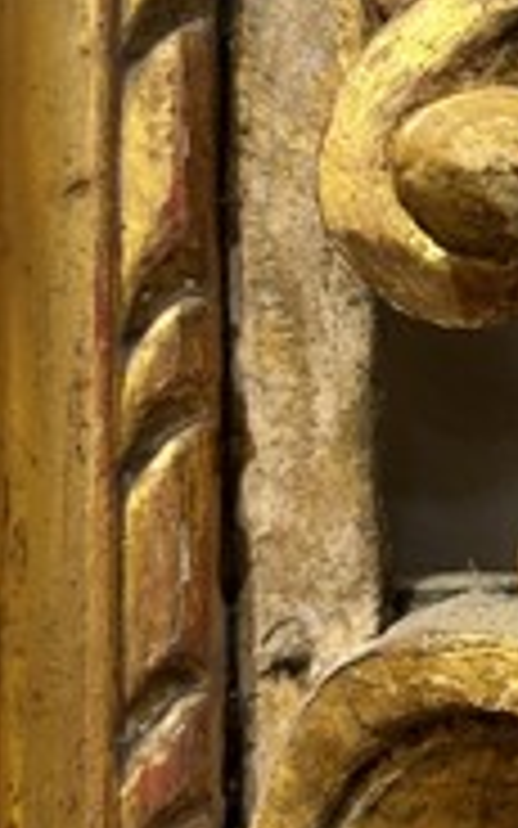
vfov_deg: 33.9
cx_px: 671
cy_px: 338
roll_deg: -0.4
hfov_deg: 19.9
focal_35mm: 60
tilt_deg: +0.3
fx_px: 1355
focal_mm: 5.1
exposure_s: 1/50
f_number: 1.6
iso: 100
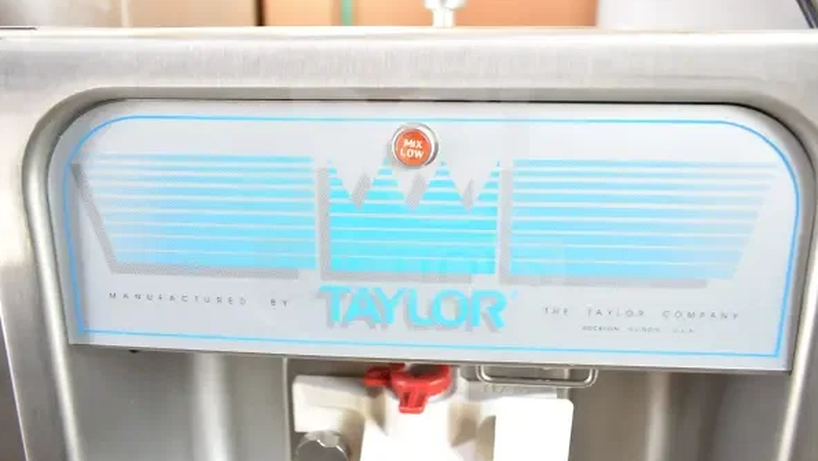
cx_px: 410
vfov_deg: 40.1
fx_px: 629
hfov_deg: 66.1
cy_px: 193
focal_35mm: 29
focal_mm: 18
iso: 560
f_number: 3.5
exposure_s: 1/30
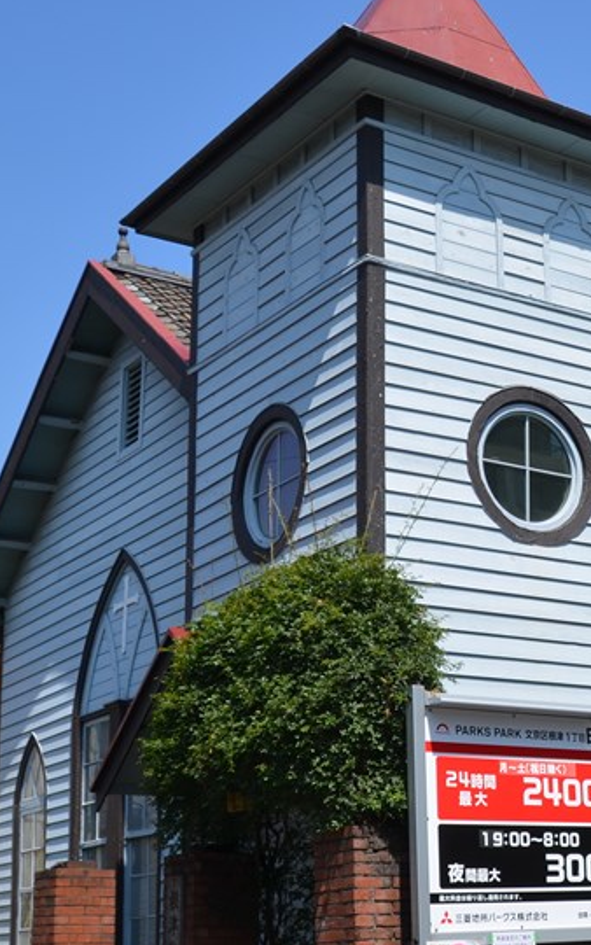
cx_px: 726
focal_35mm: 61
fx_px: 1570
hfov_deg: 19.9
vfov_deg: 33.4
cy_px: 565
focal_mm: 18
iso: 100
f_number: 8
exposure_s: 1/250
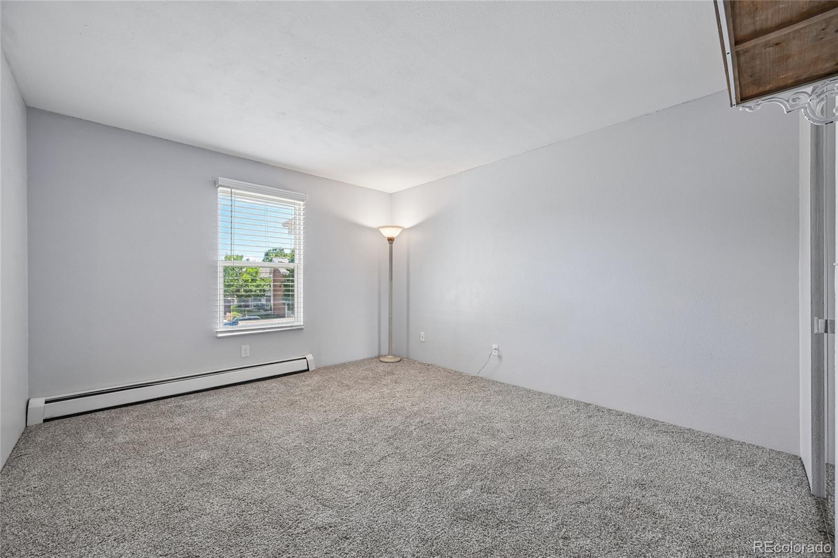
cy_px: 279
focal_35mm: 14
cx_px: 419
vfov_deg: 81.2
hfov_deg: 104.3
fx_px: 326
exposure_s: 1/15
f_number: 8
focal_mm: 14
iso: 200
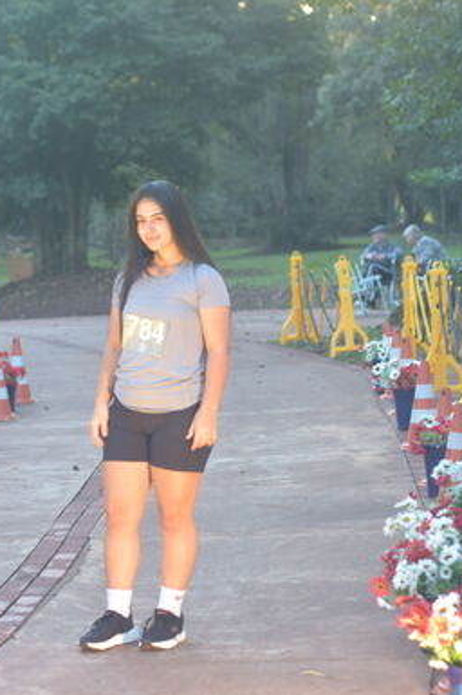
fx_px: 2256
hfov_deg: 11.7
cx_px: 144
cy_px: 359
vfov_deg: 17.5
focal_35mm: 117
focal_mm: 50
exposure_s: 1/80
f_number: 2.5
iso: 160
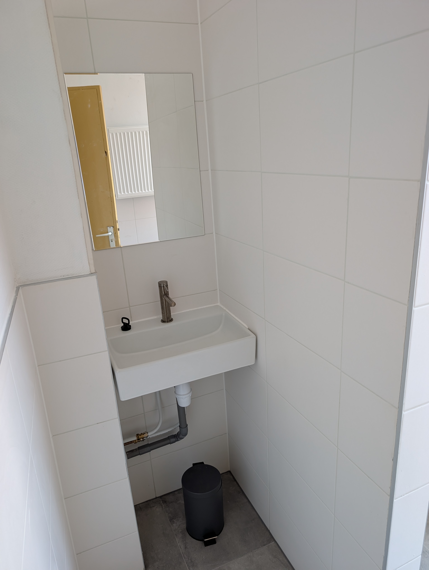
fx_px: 396
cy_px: 285
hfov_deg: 56.9
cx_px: 214
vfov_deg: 71.5
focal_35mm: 24
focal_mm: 6.9
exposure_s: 1/50.9
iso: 130
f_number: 1.68
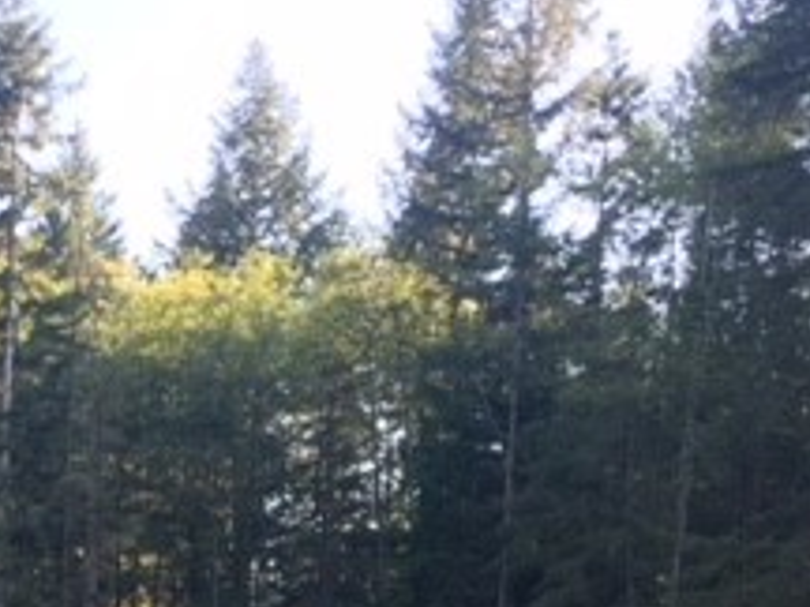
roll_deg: -3.3
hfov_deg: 22.3
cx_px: 94
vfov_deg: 16.6
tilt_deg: +5.3
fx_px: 2012
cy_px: 689
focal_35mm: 86
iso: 32
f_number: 2.2
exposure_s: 1/121
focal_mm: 4.15
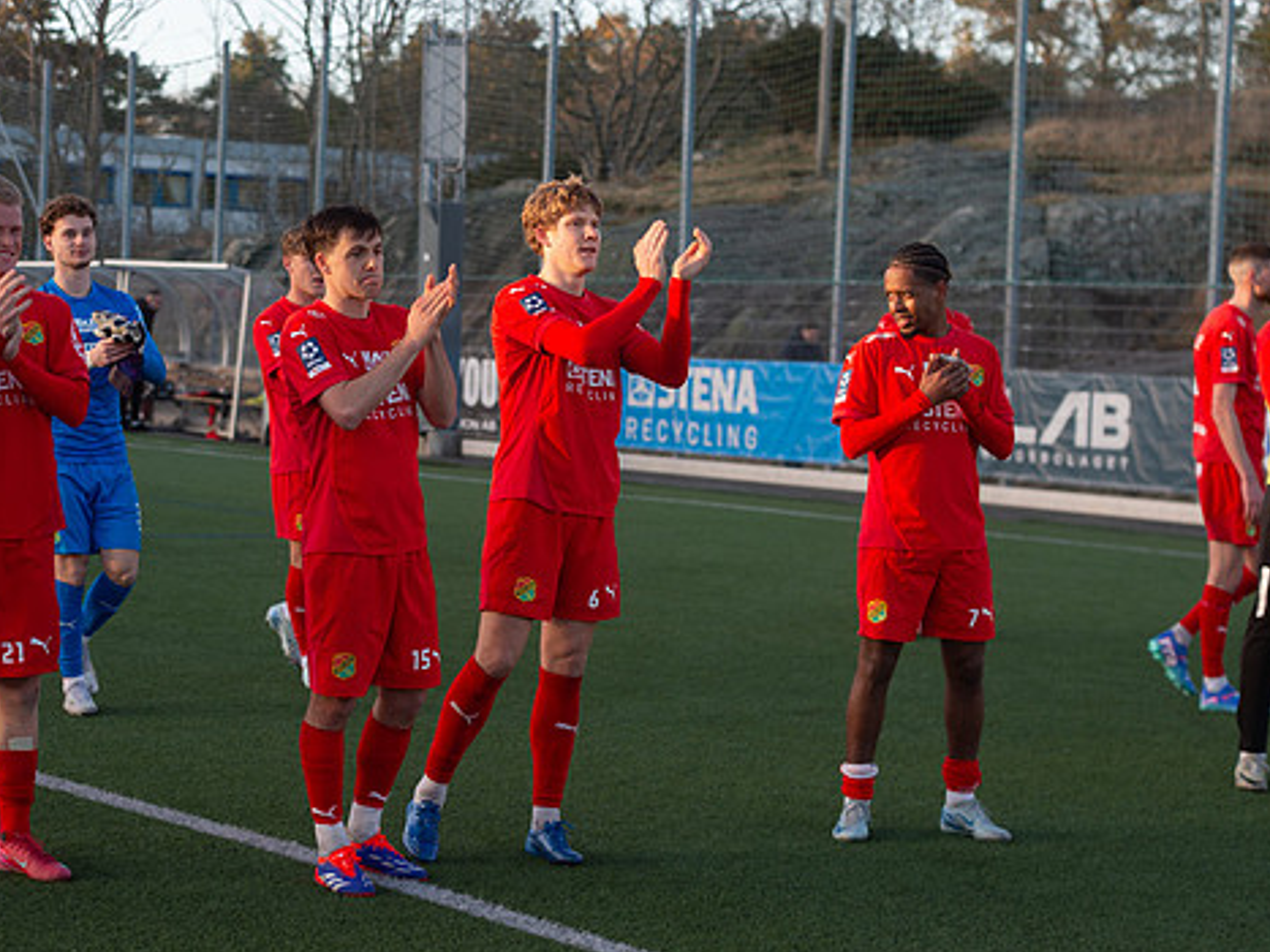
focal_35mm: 87
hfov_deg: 22.5
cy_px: 462
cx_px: 598
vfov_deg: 17.0
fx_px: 3191
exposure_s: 1/800
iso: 500
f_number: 4
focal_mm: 70
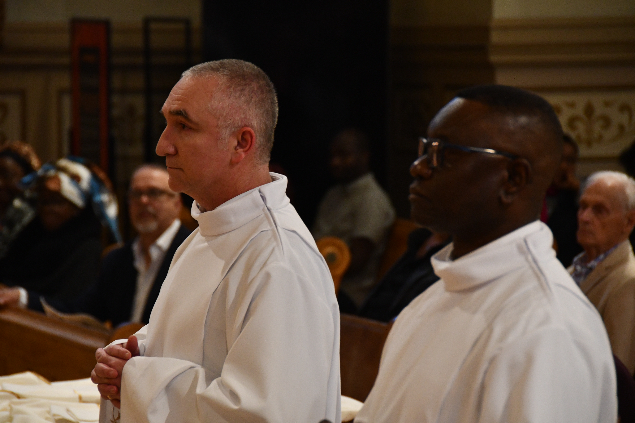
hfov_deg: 9.1
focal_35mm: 225
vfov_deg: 6.1
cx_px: 318
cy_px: 212
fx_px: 3968
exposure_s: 1/30
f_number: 5.6
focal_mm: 150
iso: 2500
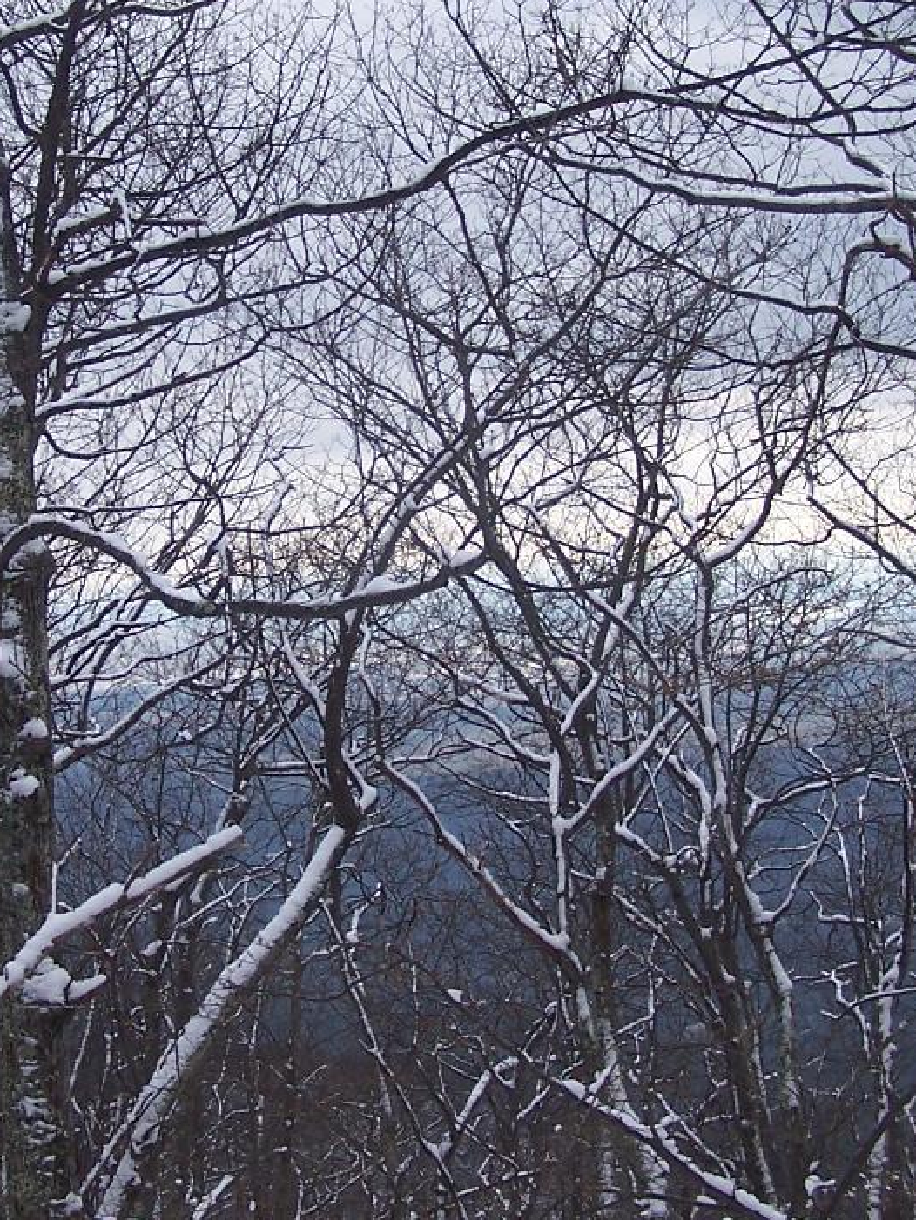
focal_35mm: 74
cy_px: 488
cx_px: 385
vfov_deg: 26.3
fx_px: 2610
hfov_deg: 19.9
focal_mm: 6.3
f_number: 2.8
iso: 80
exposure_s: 1/250
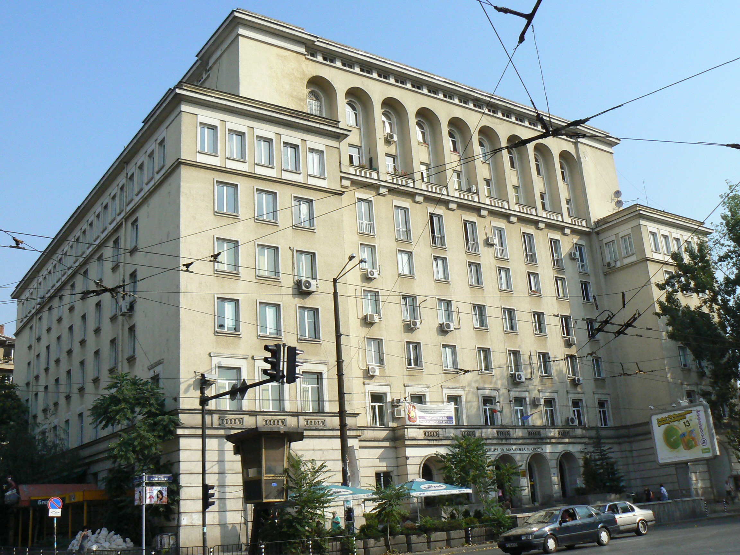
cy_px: 278
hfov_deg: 51.4
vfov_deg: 39.7
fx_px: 770
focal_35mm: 36
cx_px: 370
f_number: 5.6
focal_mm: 6
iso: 200
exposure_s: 1/320
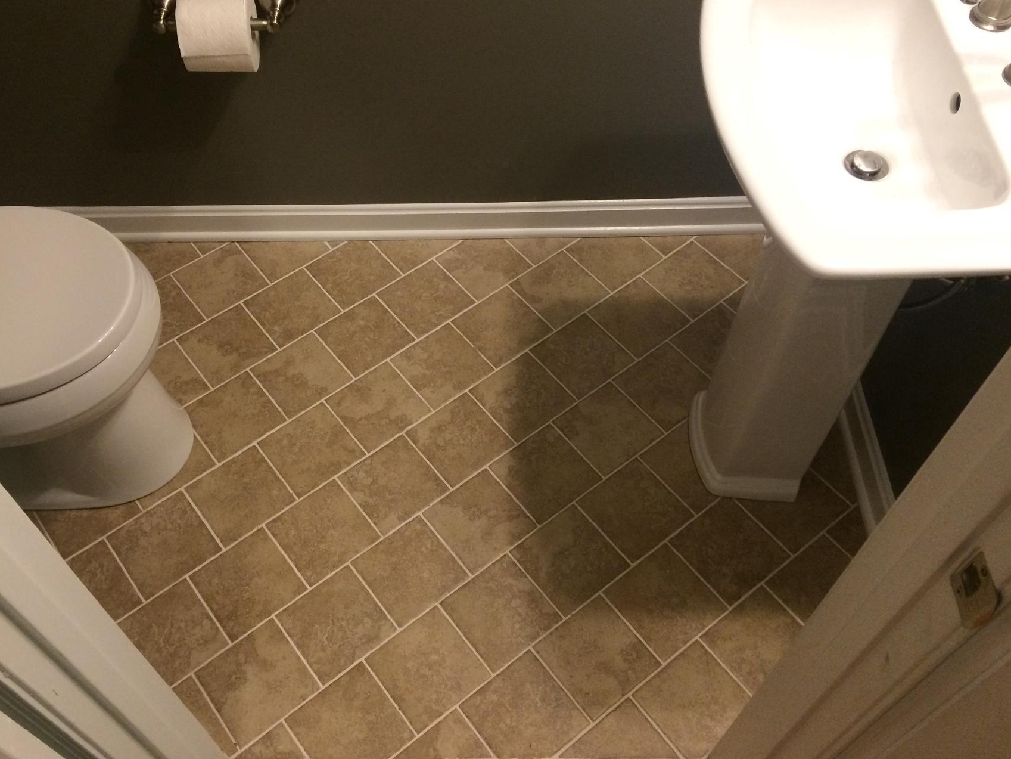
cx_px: 447
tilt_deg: -56.5
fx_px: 1022
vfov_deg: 40.7
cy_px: 363
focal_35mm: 35
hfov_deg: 52.5
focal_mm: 4.15
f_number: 2.2
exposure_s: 1/30
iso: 160
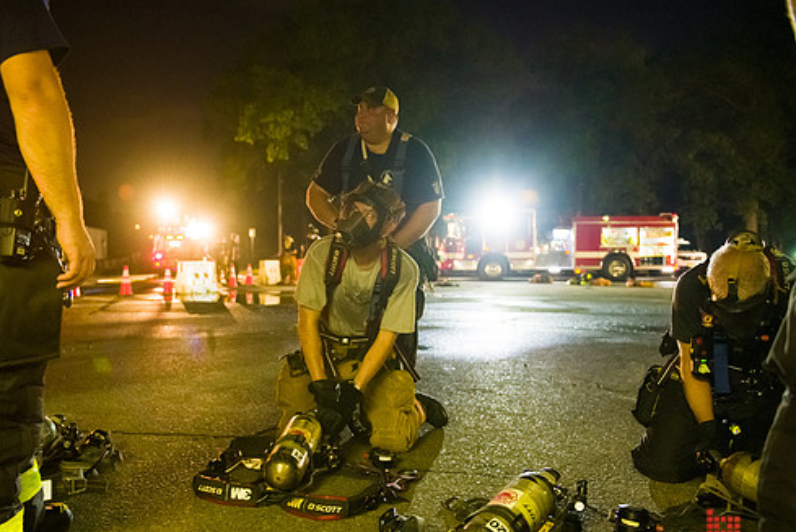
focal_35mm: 32
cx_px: 350
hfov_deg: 58.5
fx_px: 708
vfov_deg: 41.2
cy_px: 279
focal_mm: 27
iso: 6400
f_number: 3.2
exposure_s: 1/125
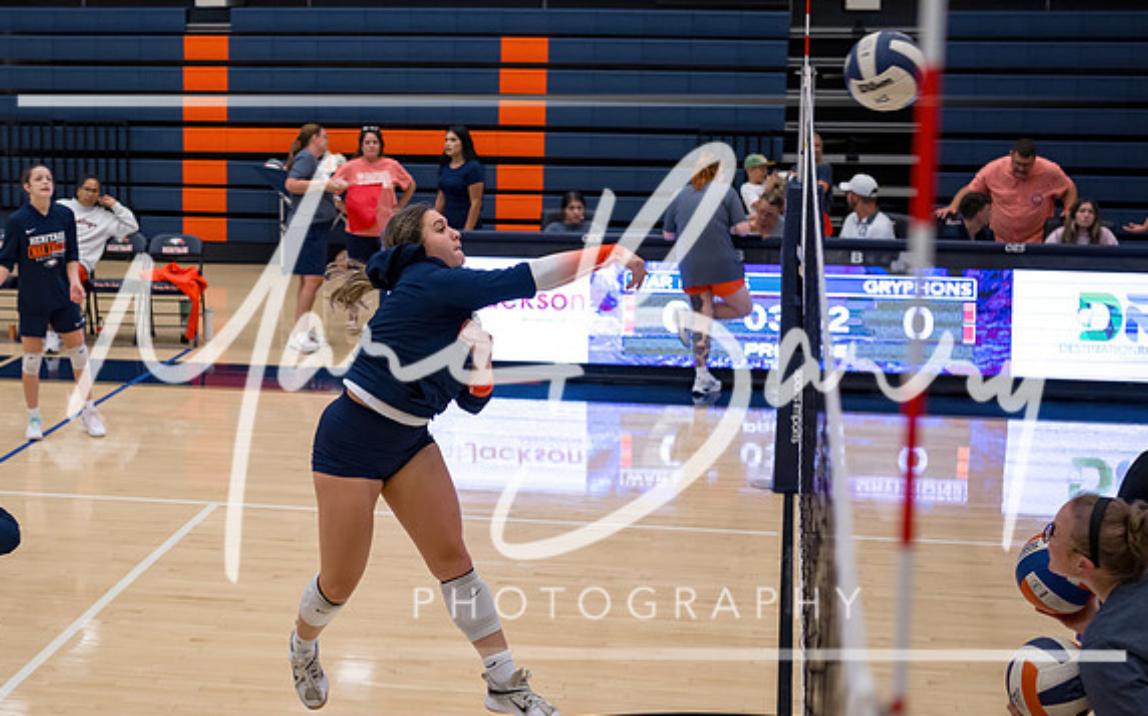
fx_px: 2033
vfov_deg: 20.0
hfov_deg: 31.3
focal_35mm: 65
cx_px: 399
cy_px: 306
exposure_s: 1/1000
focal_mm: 48
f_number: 2.8
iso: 2000
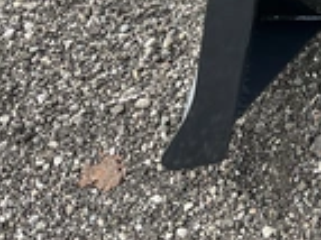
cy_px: -74
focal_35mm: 81
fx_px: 750
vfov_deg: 17.1
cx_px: 413
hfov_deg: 21.8
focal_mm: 3
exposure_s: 1/156
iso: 20
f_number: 1.8
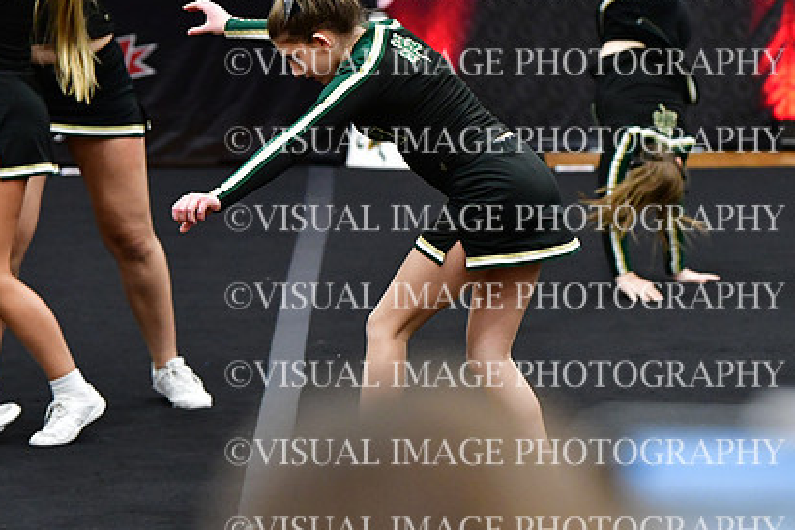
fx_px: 6293
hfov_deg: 7.2
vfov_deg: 4.8
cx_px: 505
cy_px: 179
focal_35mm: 285
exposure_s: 1/500
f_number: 3.5
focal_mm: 135
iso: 5000
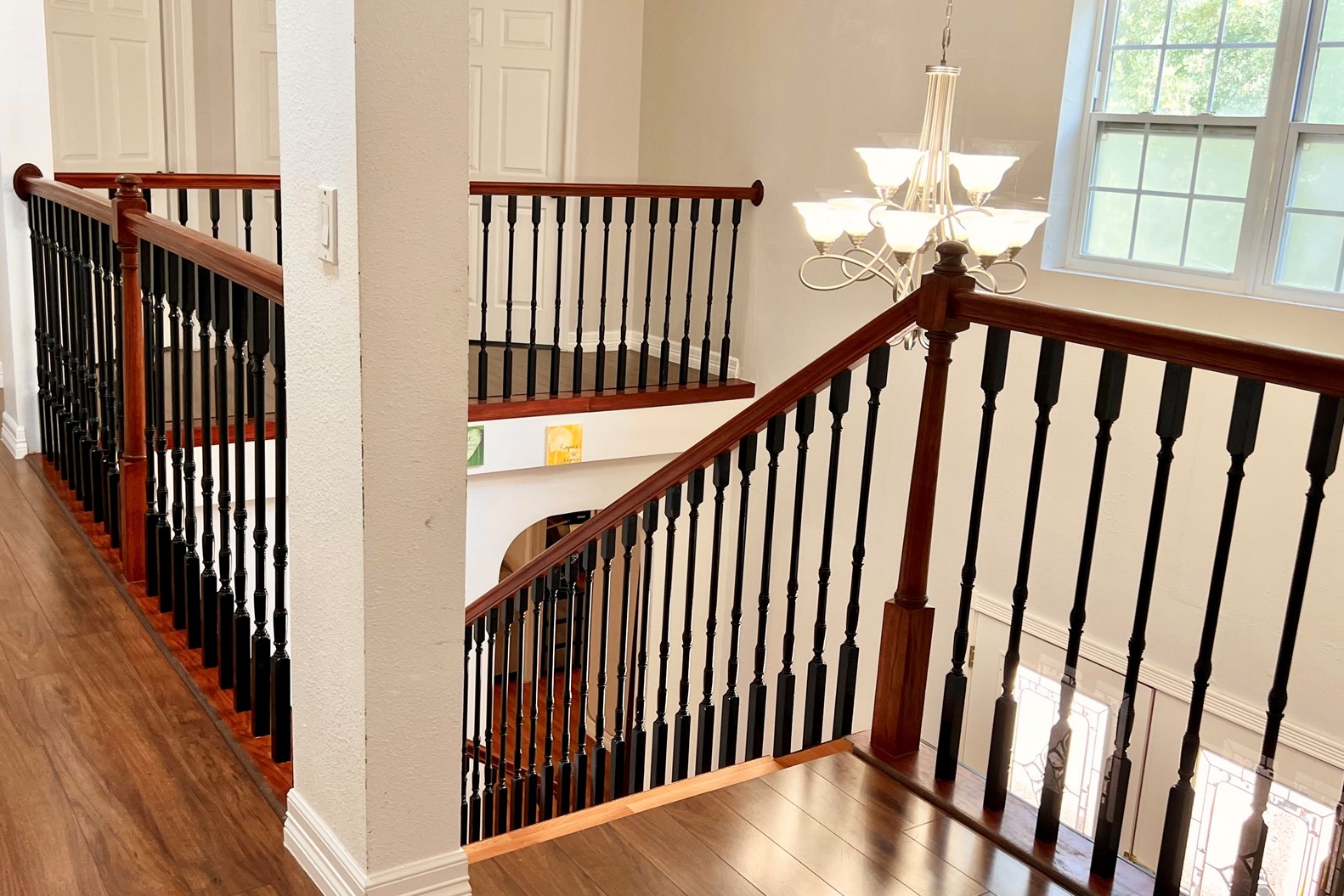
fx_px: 1307
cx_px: 636
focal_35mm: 35
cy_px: 435
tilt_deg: -13.6
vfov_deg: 37.9
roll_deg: -2.7
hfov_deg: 54.4
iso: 80
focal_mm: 5.7
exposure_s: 1/60
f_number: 1.5
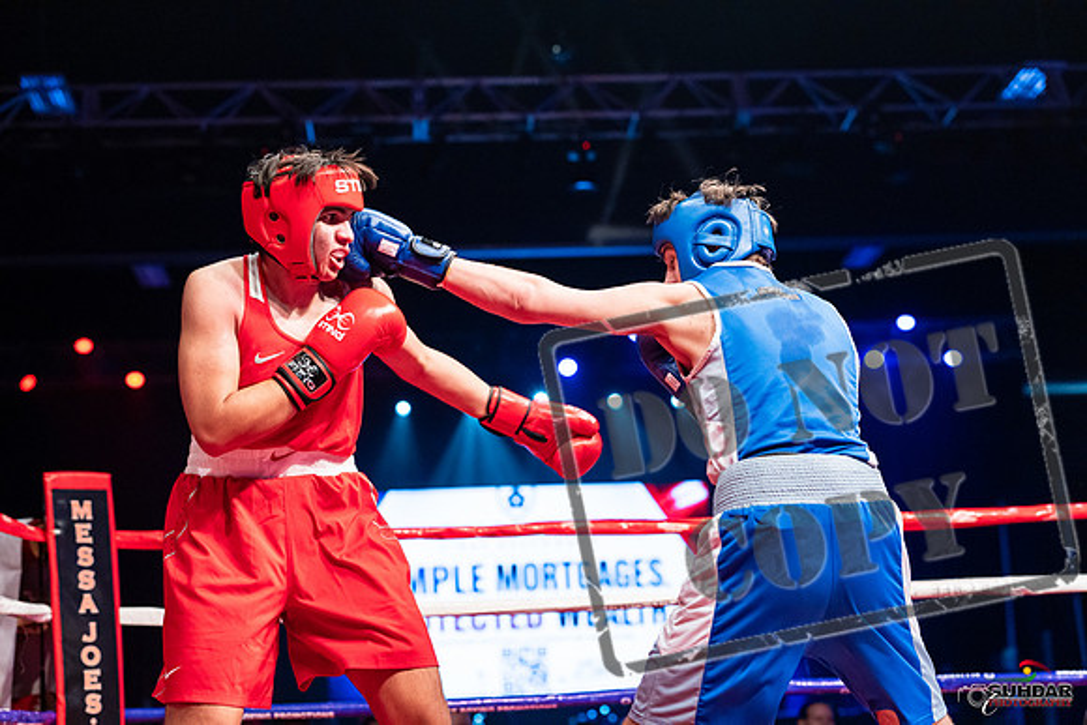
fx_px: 1933
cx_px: 544
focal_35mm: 64
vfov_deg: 21.3
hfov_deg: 31.4
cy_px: 362
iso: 4000
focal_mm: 64
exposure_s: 1/1000
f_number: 2.8
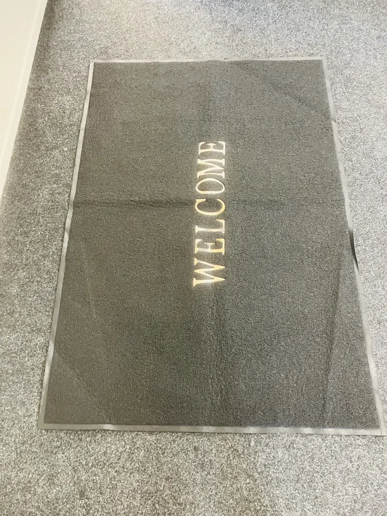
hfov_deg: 49.7
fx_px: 417
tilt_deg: -64.6
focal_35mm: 28
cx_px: 194
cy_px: 258
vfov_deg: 63.4
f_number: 1.8
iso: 500
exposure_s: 1/25
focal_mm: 3.99
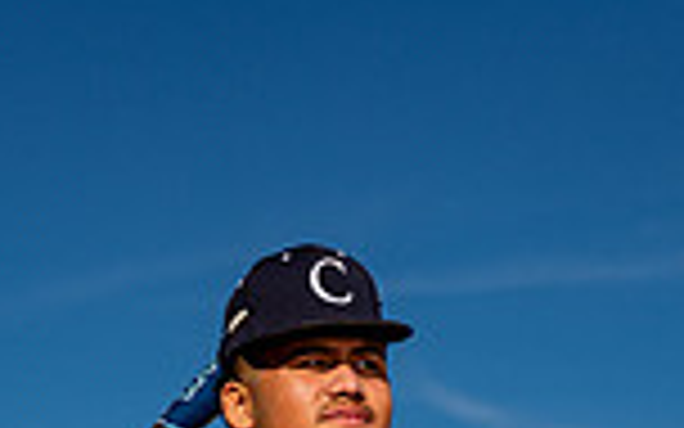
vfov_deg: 9.0
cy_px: 969
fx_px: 2479
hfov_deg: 15.7
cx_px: 220
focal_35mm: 133
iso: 100
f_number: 4
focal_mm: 44
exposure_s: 1/1250
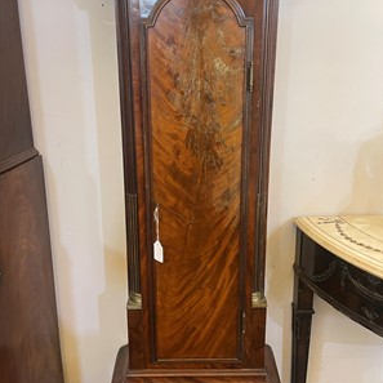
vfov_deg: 52.4
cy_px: 173
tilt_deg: -13.3
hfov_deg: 52.5
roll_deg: +1.3
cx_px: 192
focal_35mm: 31
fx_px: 388
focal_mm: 5.1
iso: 250
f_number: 1.6
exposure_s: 1/50
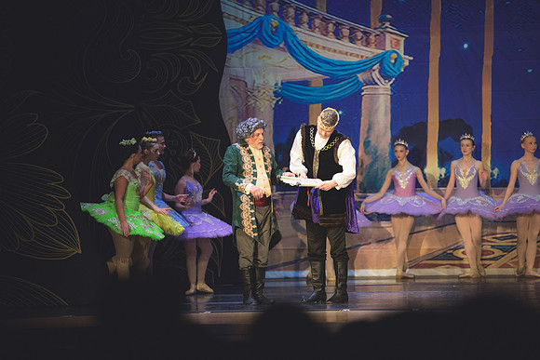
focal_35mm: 200
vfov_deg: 6.9
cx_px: 270
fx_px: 3001
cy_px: 180
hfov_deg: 10.3
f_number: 2.8
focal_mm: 200
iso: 9000
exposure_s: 1/320
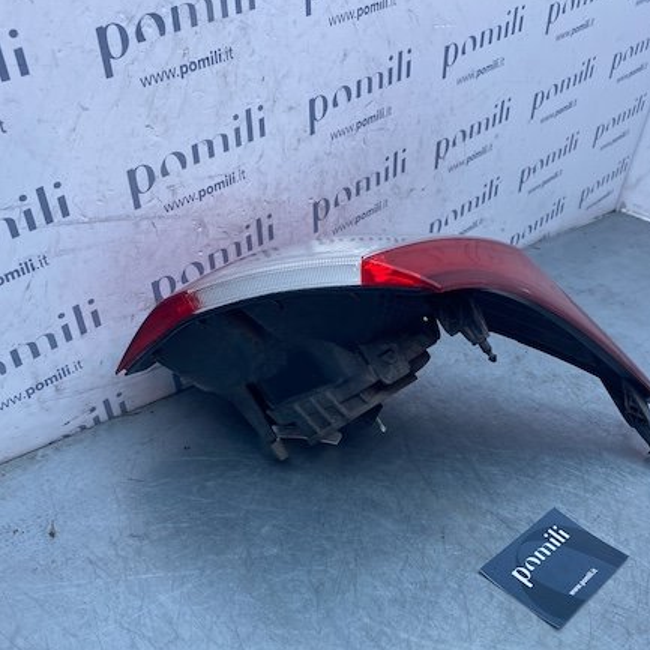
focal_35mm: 34
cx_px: 324
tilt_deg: -35.9
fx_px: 722
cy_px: 425
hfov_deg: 48.5
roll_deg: -10.5
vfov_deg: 47.8
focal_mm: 4.25
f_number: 1.8
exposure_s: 1/934
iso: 32
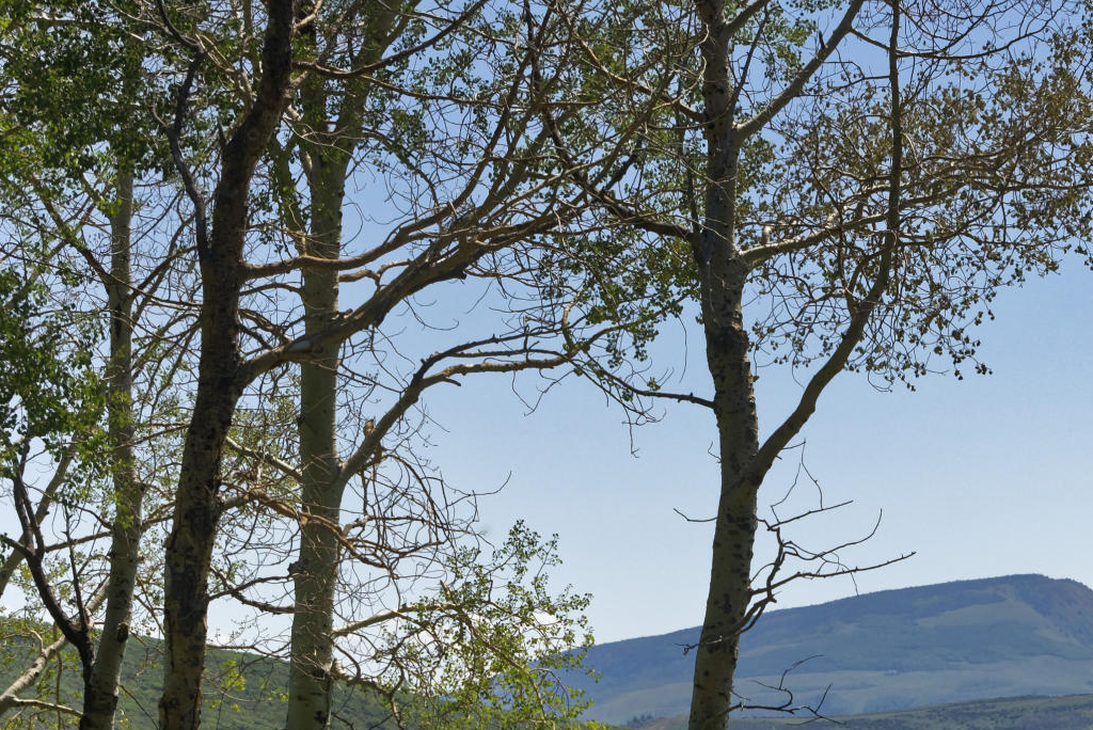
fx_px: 6227
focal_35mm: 205
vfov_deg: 6.7
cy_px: 789
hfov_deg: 10.0
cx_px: 694
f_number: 7.1
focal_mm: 70
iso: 320
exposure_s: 1/1250
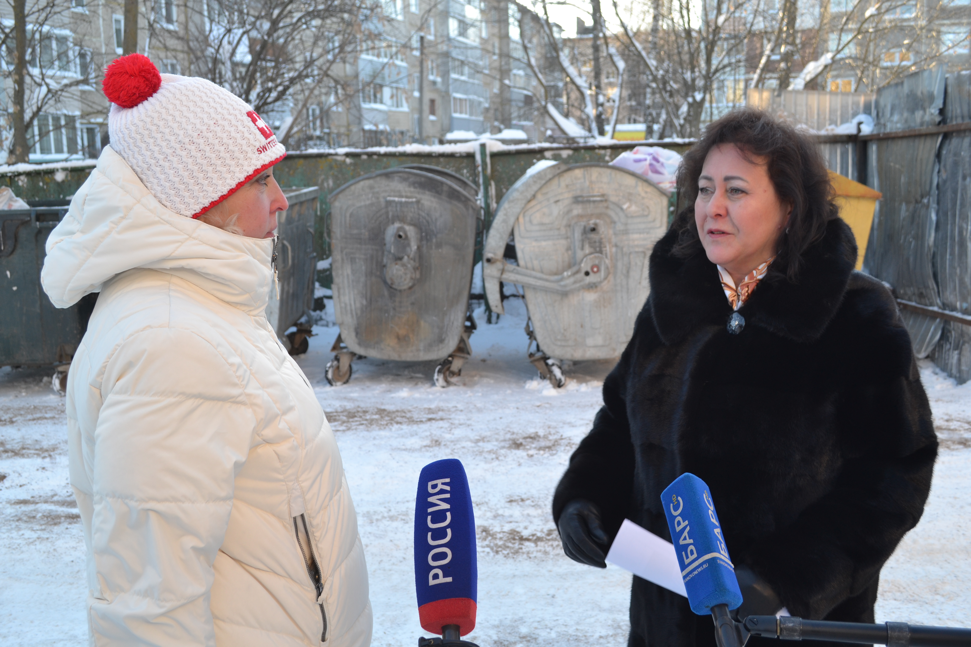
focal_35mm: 33
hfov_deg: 57.2
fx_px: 890
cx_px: 486
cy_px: 324
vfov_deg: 40.0
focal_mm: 22
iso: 220
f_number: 5.6
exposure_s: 1/125
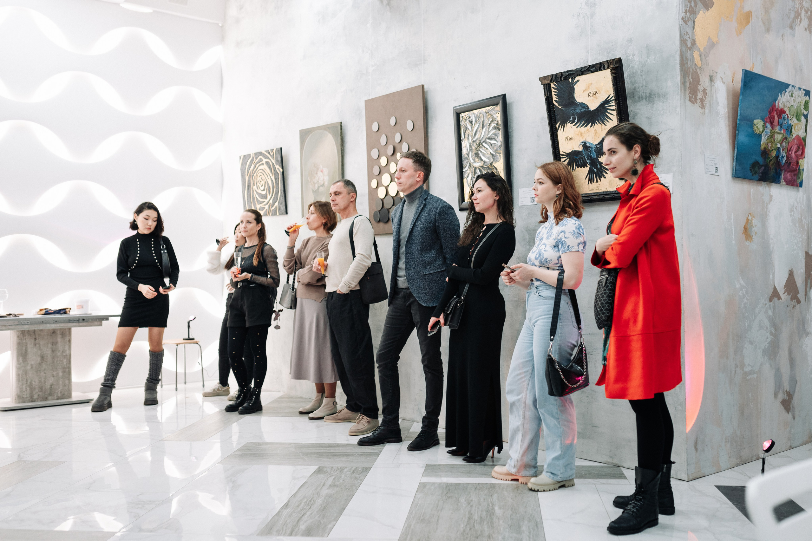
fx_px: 830
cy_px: 257
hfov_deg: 52.1
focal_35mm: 37
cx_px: 427
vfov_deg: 36.1
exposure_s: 1/80
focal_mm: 35
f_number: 2
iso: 500
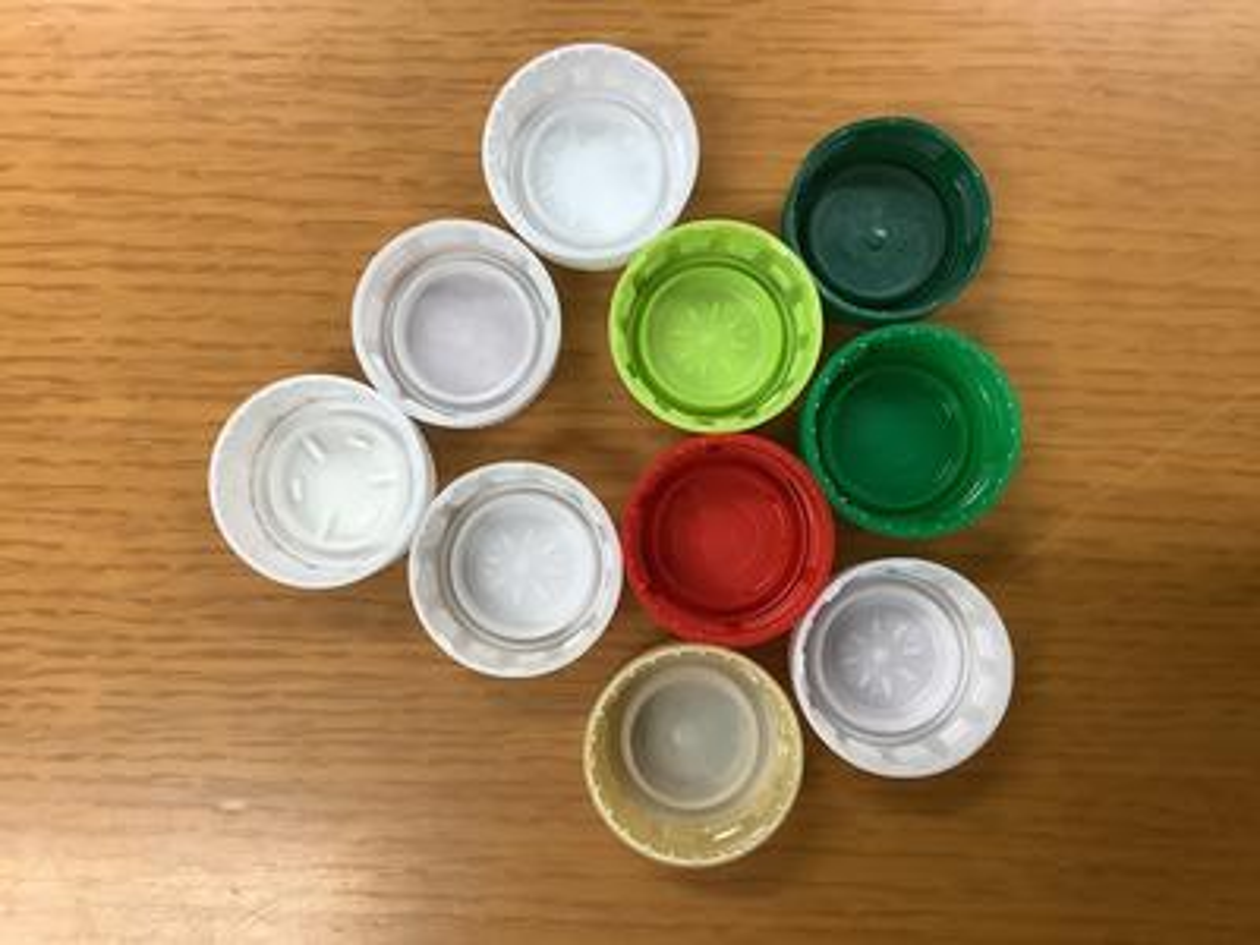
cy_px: 472
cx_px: 630
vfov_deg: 45.4
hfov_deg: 58.4
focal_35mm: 31
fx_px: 1128
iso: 125
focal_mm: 3.3
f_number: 2.4
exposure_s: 1/60
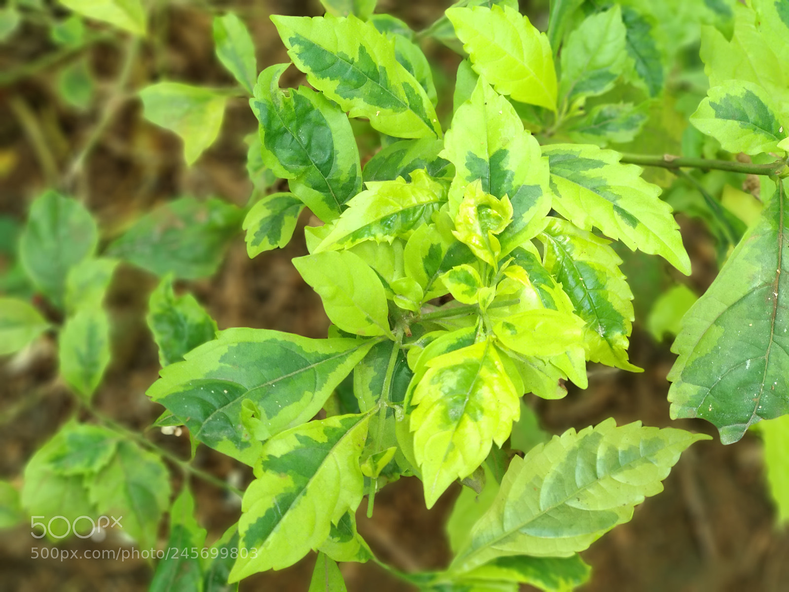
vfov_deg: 28.0
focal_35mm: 52
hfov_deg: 36.8
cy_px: 296
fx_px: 1185
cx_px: 394
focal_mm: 5.99
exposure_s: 1/100
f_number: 2.6
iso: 320
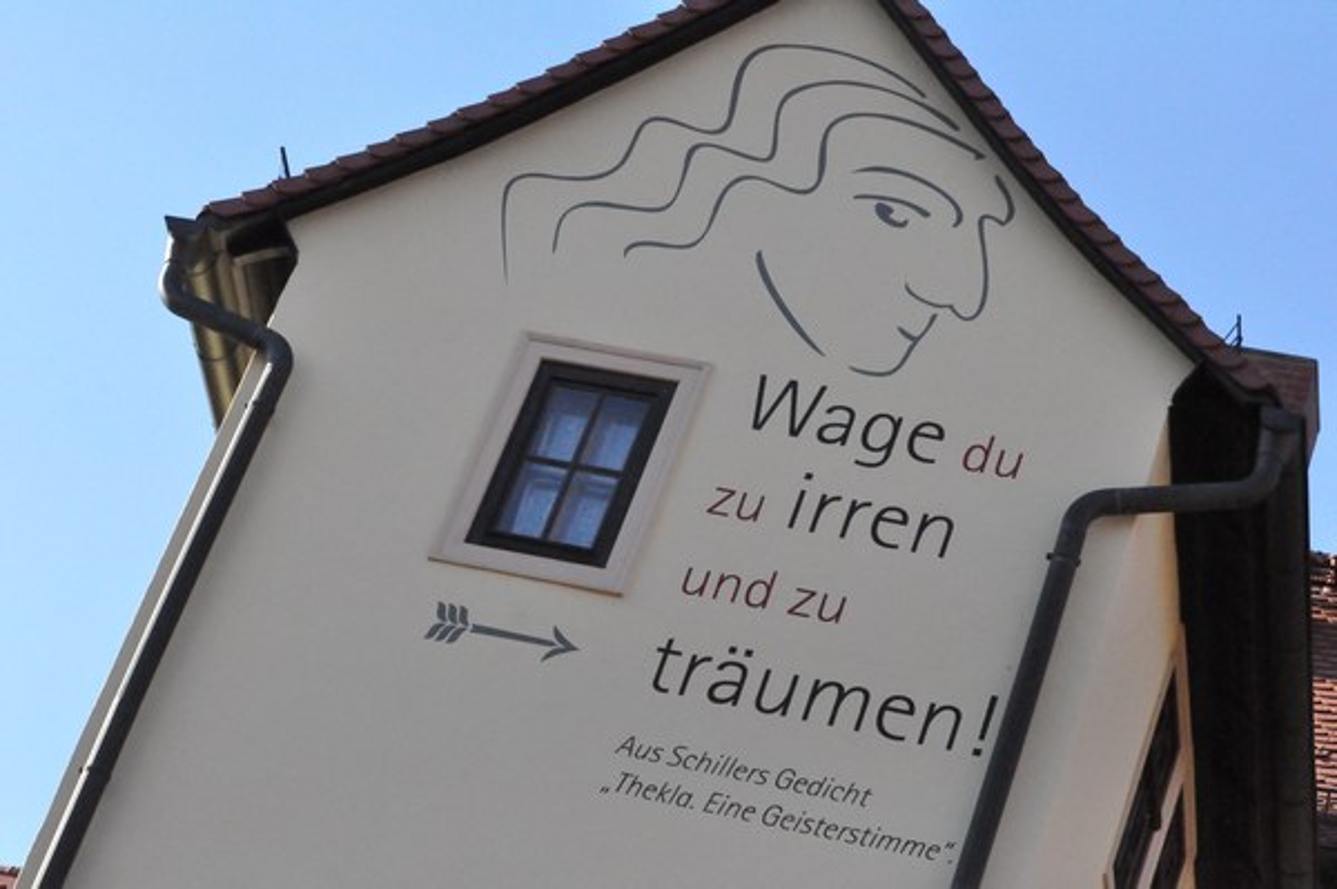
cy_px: 444
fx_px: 3896
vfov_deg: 13.0
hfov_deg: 19.5
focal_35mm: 105
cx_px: 668
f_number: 13
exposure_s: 1/3200
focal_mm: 70
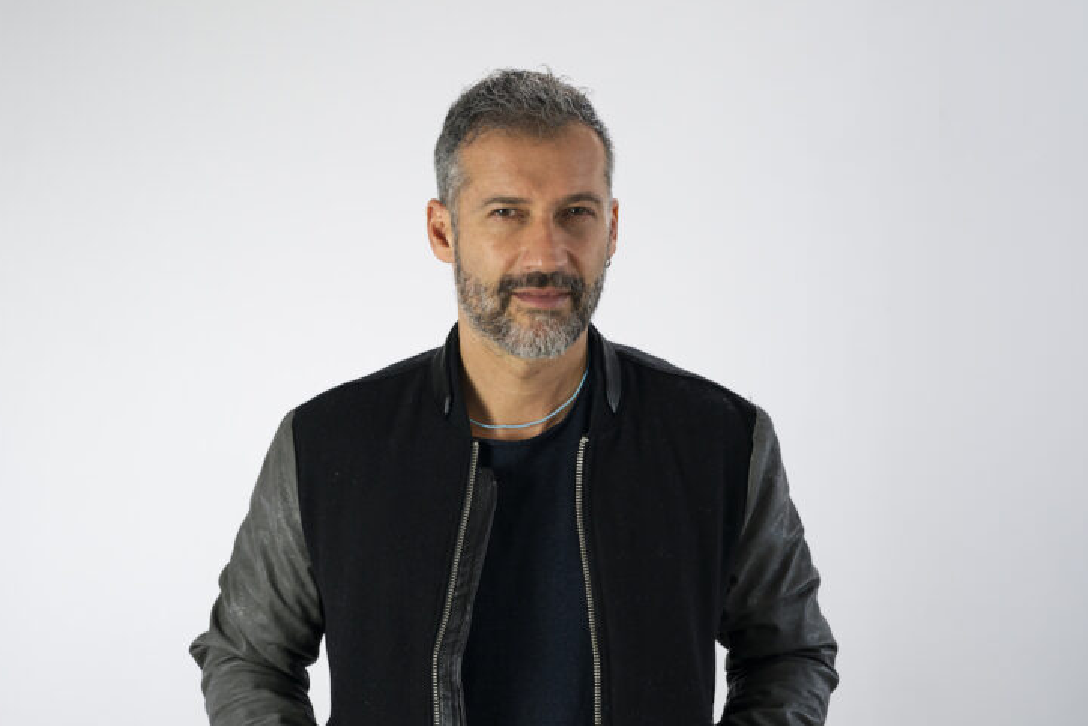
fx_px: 2660
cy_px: 358
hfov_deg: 23.1
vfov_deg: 15.5
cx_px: 529
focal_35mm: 88
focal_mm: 85
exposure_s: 1/50
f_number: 6.3
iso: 1250
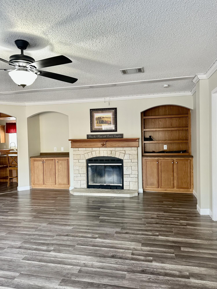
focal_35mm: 24
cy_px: 144
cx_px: 108
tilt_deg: +0.3
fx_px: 201
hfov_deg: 56.8
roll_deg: +0.9
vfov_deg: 71.6
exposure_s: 1/60
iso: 200
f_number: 1.78
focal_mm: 6.86
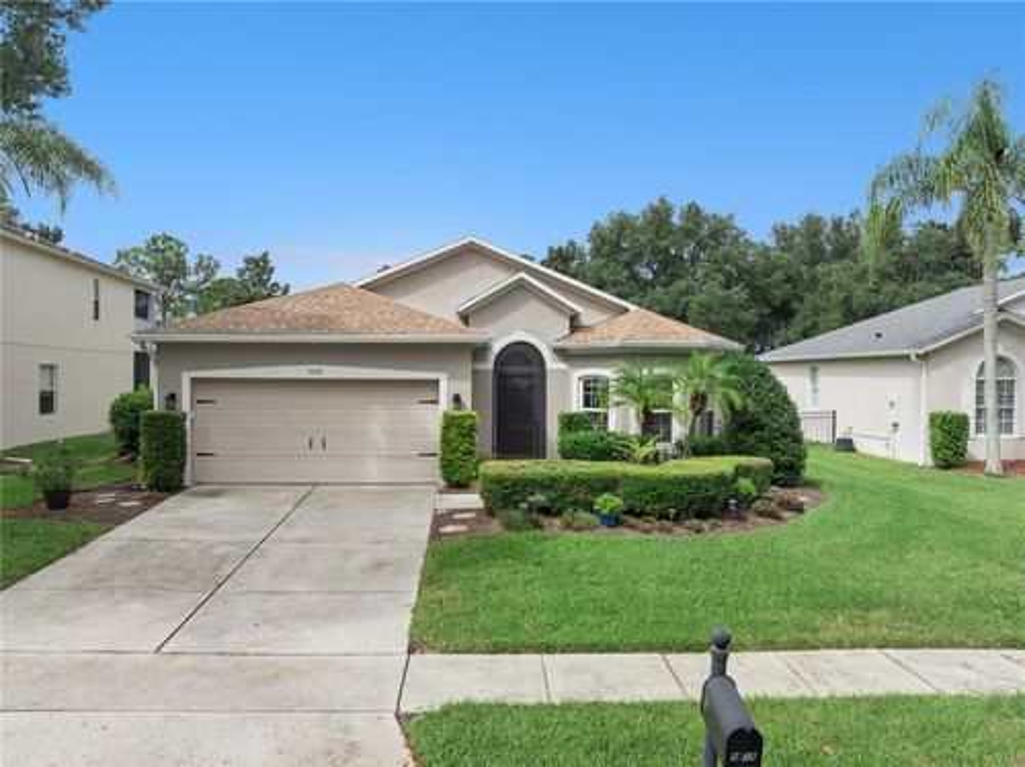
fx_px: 710
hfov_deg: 71.6
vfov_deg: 56.7
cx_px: 512
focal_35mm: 24
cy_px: 384
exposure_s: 1/2000
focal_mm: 12.3
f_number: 2.8
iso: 100
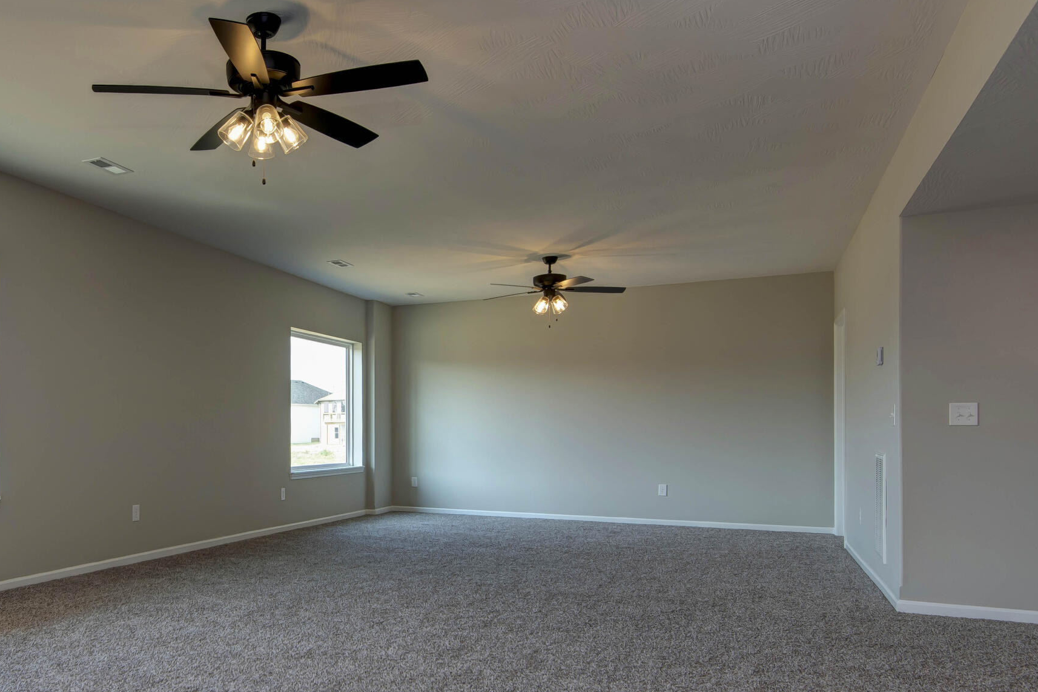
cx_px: 319
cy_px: 414
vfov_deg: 46.2
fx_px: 807
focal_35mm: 28
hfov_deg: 63.3
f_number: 6.7
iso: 200
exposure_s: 1/45
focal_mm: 16
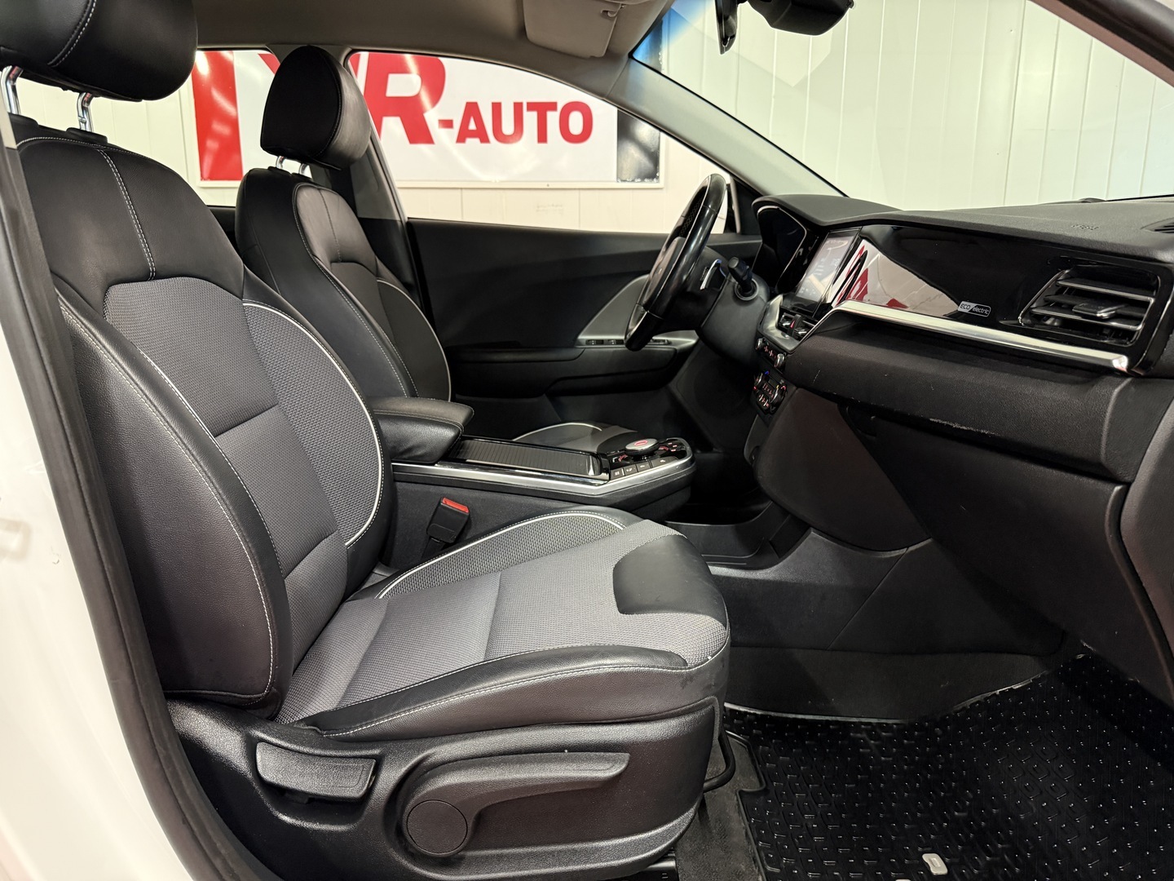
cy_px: 440
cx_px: 587
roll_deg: -0.1
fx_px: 814
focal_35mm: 24
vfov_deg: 56.8
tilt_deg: -11.7
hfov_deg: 71.6
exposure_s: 1/60
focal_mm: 6.76
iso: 640
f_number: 1.78
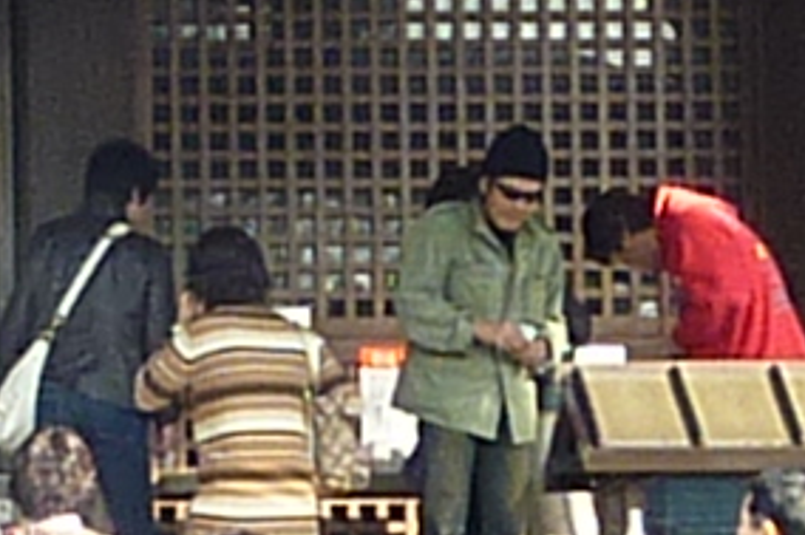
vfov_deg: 3.8
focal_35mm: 360
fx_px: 8045
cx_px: -261
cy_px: 331
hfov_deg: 5.7
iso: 80
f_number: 3.3
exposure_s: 1/100
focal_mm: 4.4
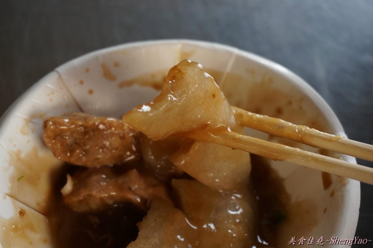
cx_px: 186
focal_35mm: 58
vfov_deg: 23.1
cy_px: 124
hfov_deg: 34.2
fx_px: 606
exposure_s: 1/160
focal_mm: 39
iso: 200
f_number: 5.6
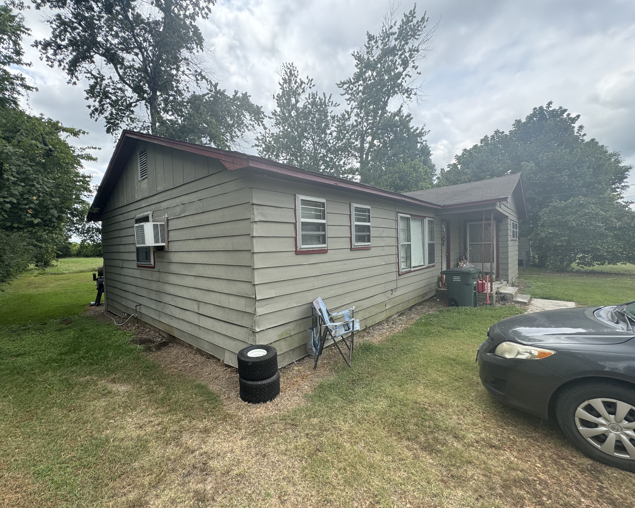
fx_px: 282
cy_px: 258
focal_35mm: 15
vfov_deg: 84.0
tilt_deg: -2.7
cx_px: 292
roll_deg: +1.5
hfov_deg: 96.6
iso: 40
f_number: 2.2
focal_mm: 2.22
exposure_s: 1/416
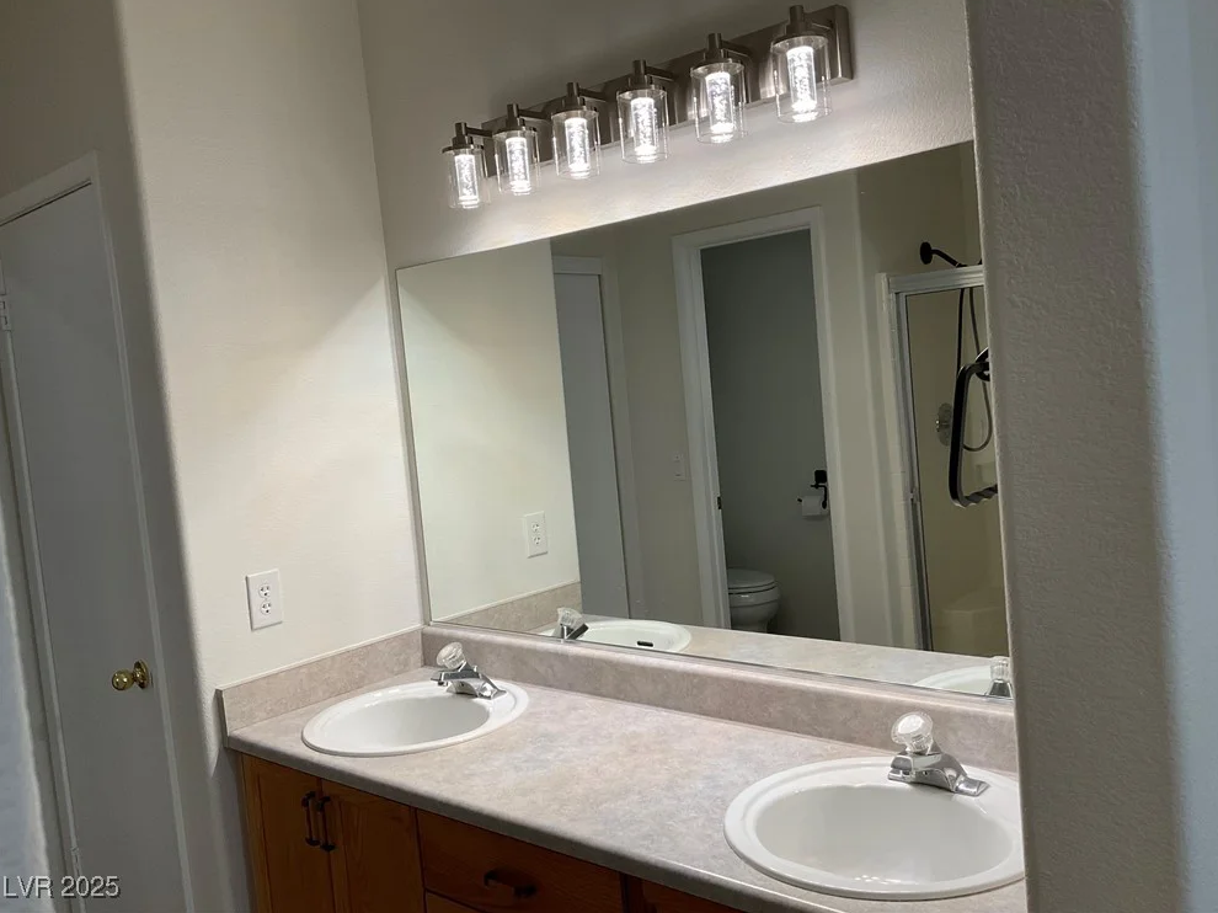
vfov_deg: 46.8
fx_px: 1055
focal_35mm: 30
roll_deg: +5.0
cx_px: 625
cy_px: 442
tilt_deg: -3.7
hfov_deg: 60.0
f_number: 1.8
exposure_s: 1/120
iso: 50
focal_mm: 3
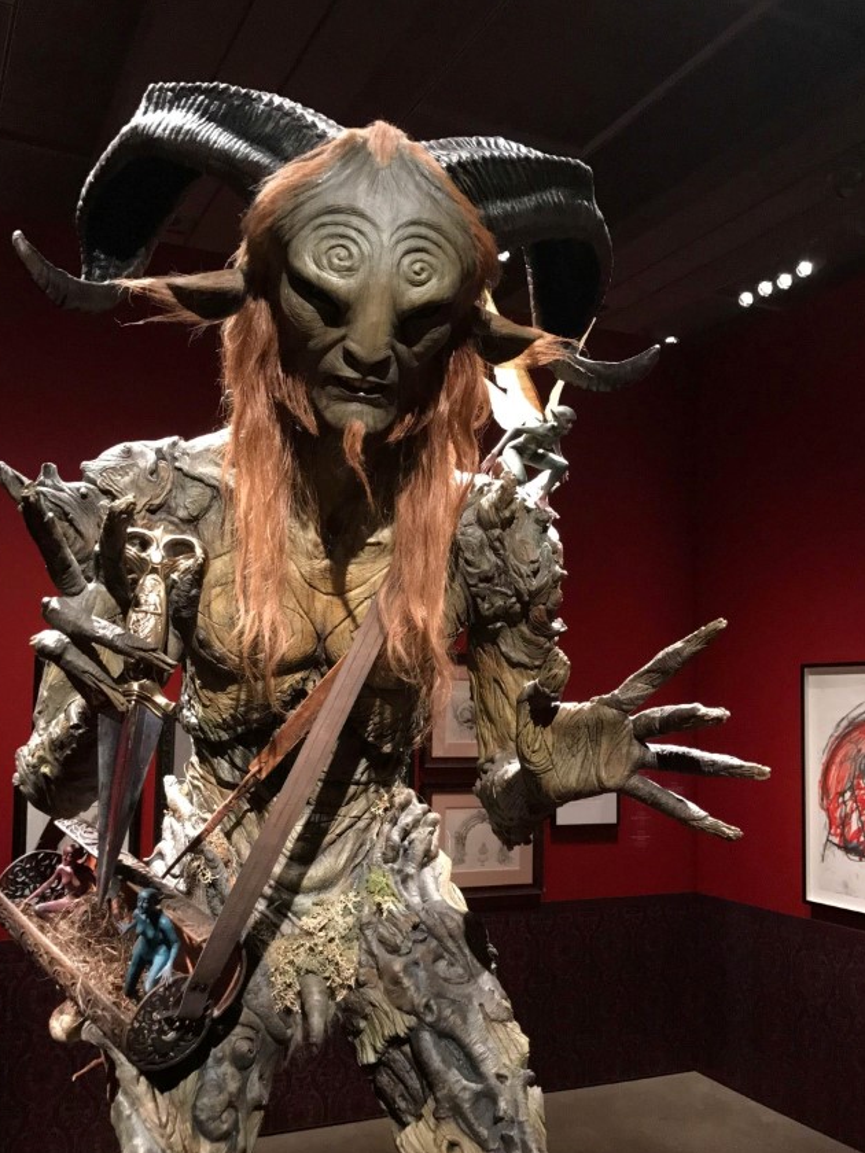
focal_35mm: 32
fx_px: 1066
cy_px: 655
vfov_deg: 56.6
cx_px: 386
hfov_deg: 44.1
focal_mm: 3.99
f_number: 1.8
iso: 200
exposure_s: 1/25
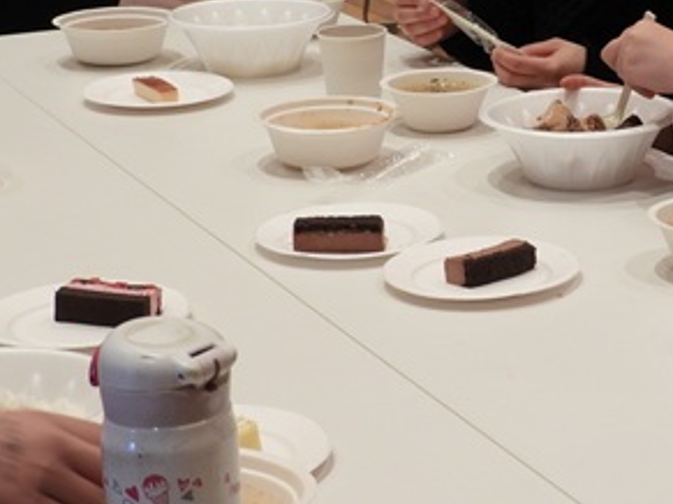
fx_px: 2351
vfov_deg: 12.2
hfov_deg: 15.9
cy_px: 60
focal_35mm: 121
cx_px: 729
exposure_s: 1/30
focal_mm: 9.9
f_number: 4
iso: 180
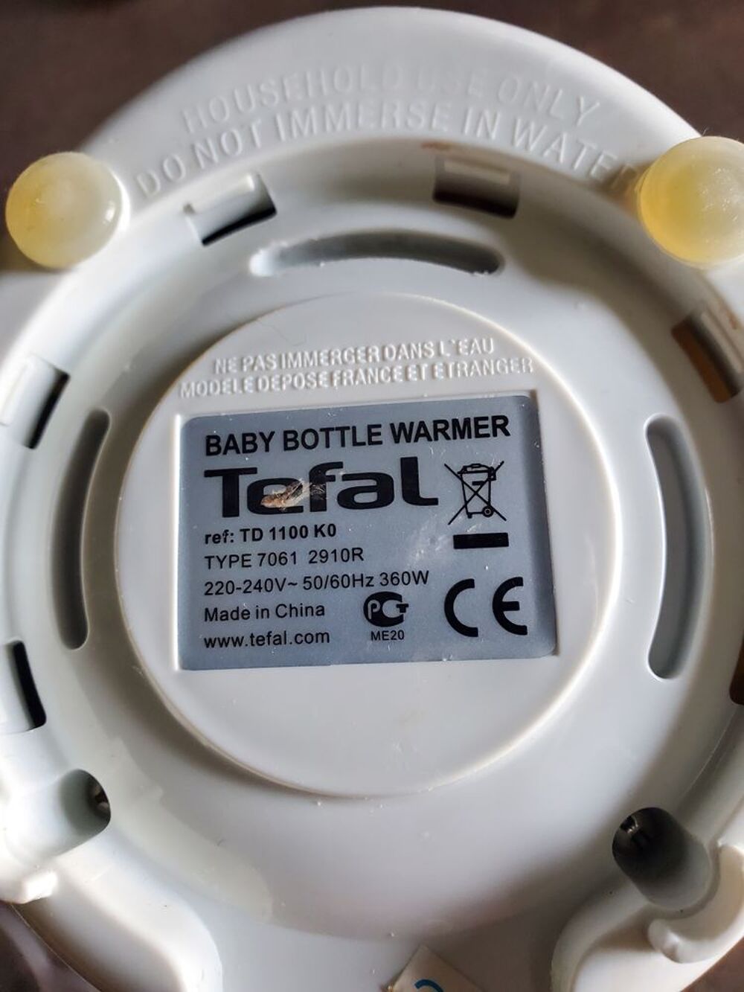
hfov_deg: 53.1
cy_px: 496
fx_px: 745
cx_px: 372
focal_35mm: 26
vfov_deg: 67.3
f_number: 2.4
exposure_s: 1/100
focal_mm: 4.3
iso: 320
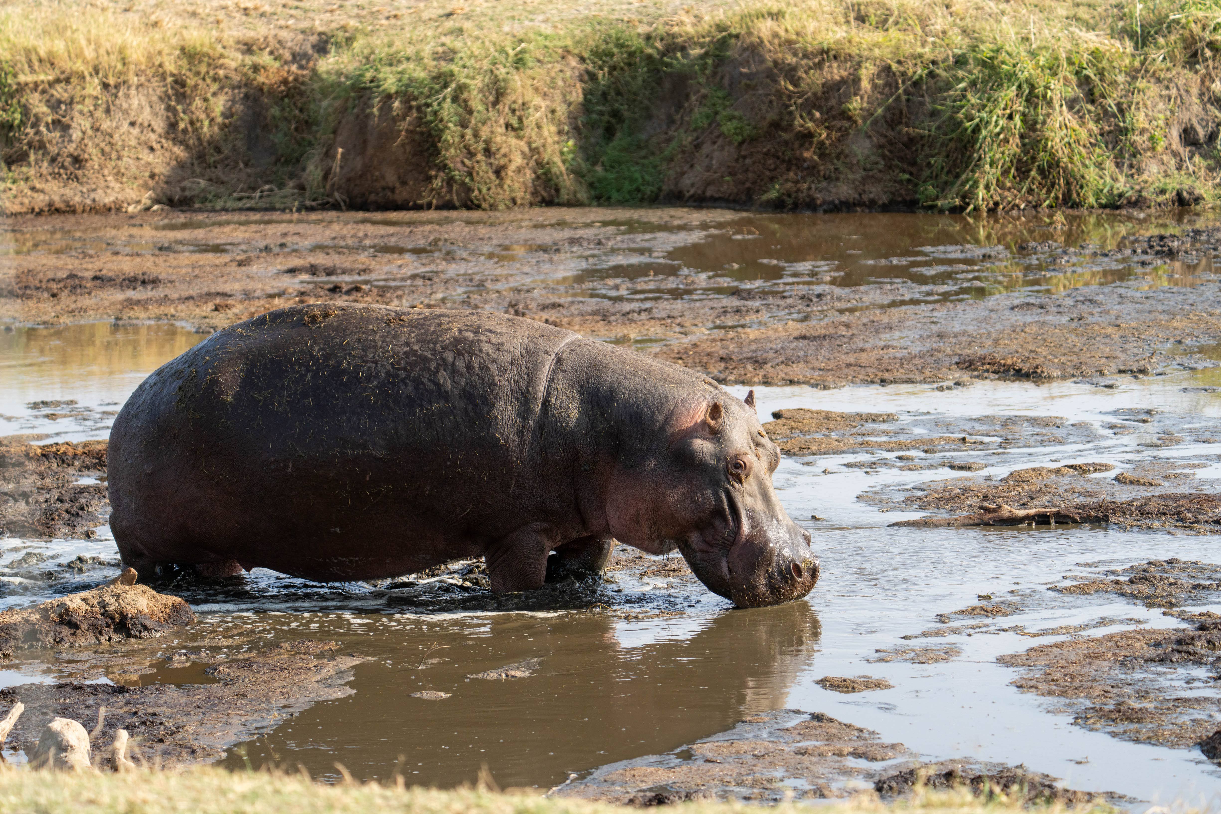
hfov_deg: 10.3
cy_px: 407
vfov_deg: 6.9
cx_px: 610
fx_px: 6783
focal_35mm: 200
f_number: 5.6
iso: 640
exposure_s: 1/1000
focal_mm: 200
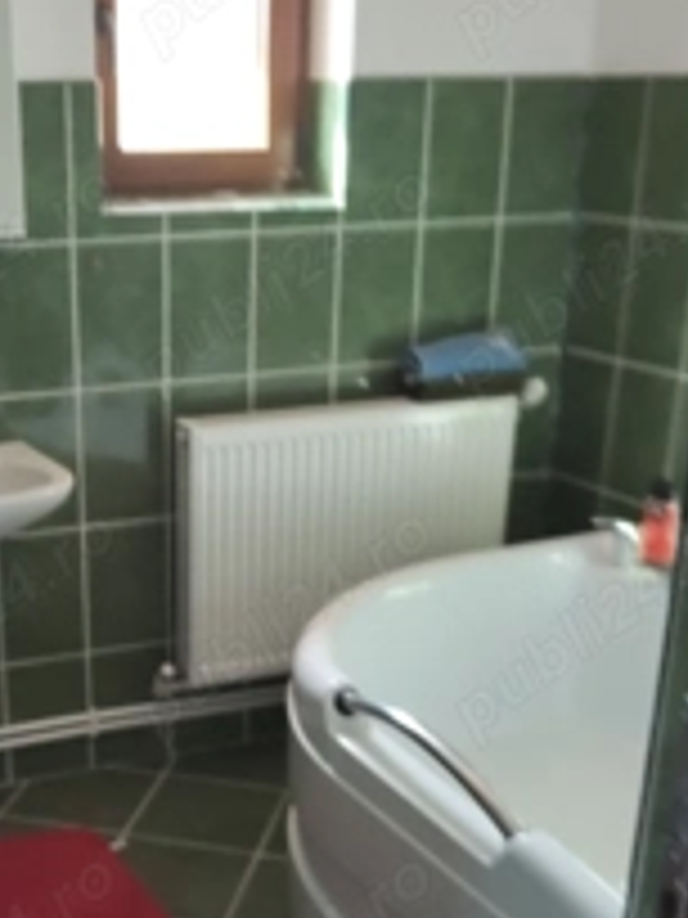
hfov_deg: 28.9
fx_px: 1299
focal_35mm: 49
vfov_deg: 37.9
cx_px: 126
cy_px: 698
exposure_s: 1/20
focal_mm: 4.15
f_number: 1.8
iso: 310
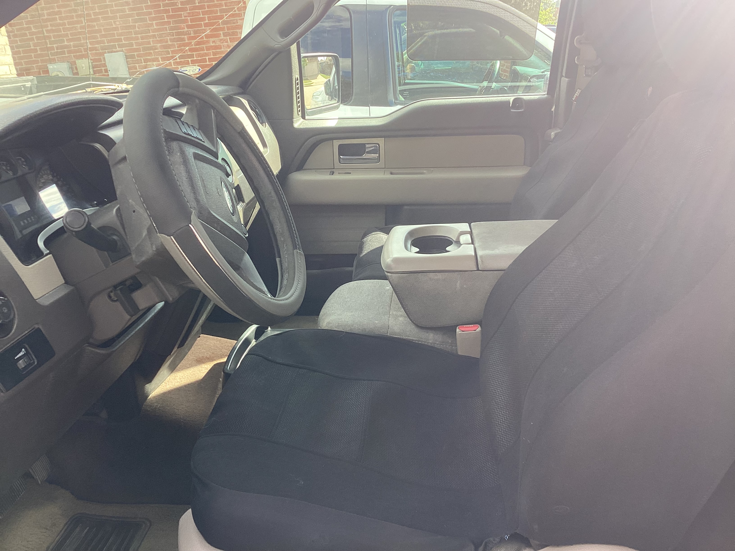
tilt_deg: -18.9
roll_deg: +6.4
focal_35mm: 31
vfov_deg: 45.4
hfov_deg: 58.4
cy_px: 276
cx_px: 368
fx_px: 658
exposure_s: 1/120
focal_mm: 3.3
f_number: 2.4
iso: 40
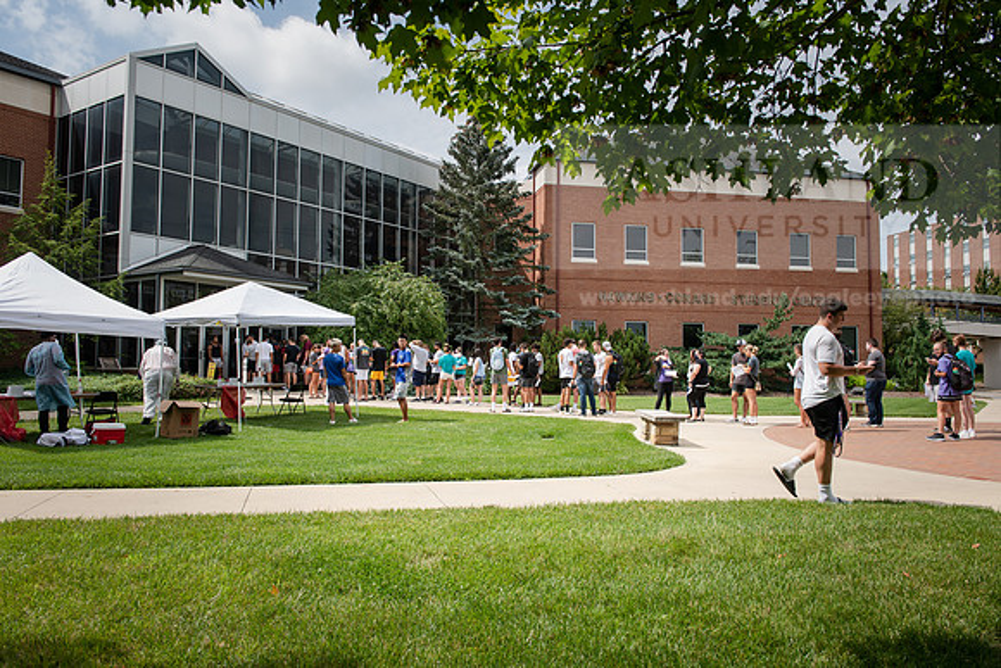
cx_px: 500
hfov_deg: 65.5
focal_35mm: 28
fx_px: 779
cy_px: 334
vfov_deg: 46.4
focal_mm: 28
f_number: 6.3
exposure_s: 1/320
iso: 100
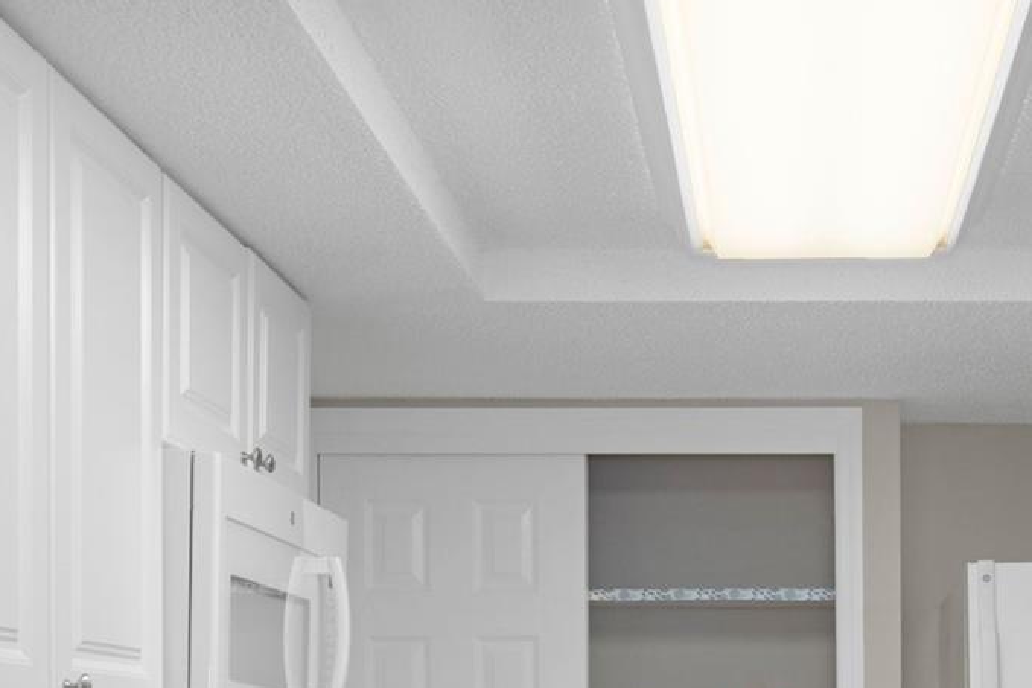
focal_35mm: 60
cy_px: 714
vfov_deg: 21.6
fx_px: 1725
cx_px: 801
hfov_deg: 32.5
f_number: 8
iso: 320
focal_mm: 17
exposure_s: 1/8
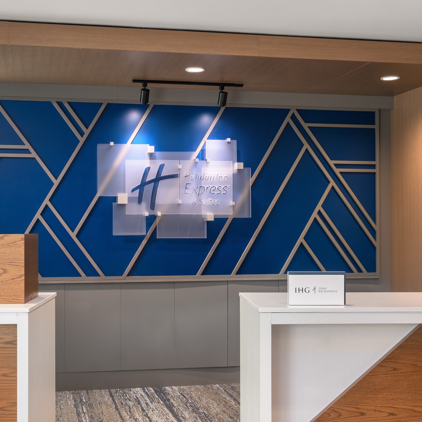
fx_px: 634
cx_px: 159
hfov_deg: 36.6
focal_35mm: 46
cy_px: 237
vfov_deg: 36.7
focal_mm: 17.4
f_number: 9
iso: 320
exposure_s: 1/20
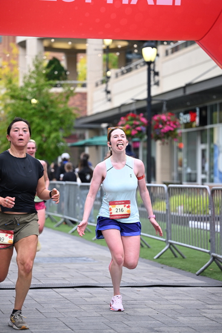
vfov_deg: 20.0
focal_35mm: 102
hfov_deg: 13.4
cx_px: 111
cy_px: 166
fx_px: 943
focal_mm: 102
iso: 1000
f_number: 2.8
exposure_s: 1/1600
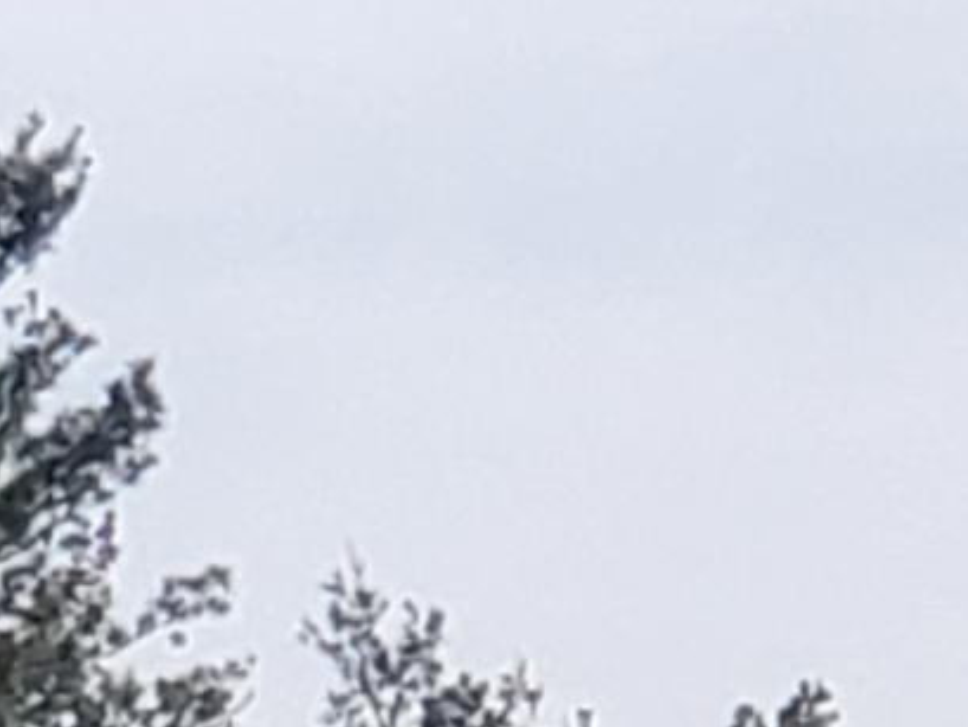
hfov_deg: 5.1
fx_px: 10657
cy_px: 1769
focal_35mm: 381
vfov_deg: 3.8
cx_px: -1283
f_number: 2.4
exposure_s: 1/820
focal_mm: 6
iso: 32
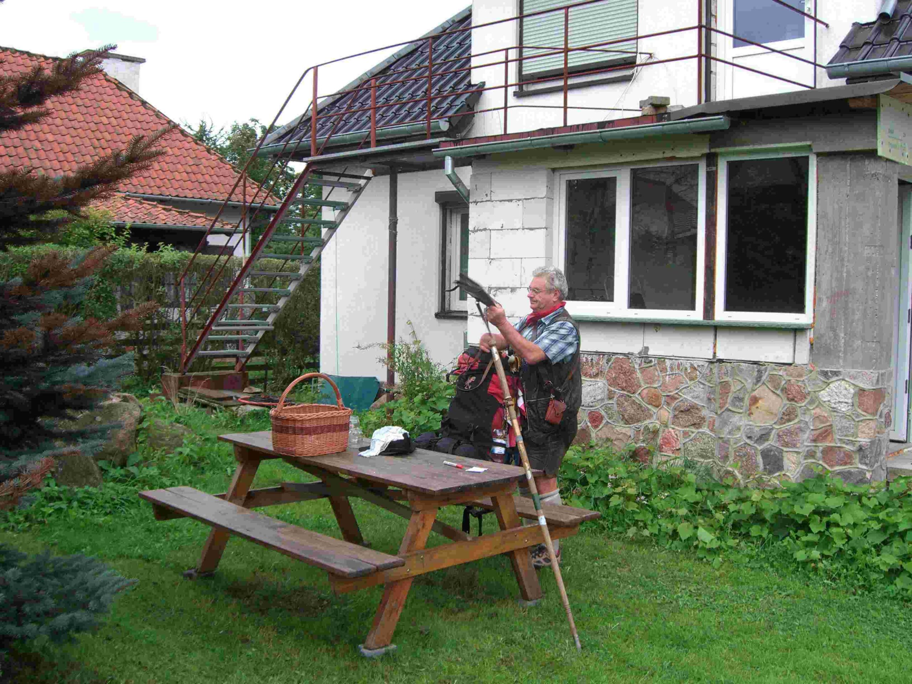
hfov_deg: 49.0
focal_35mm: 38
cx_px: 456
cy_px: 342
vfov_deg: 37.7
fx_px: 1001
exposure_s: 1/50
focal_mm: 7.9
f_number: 8
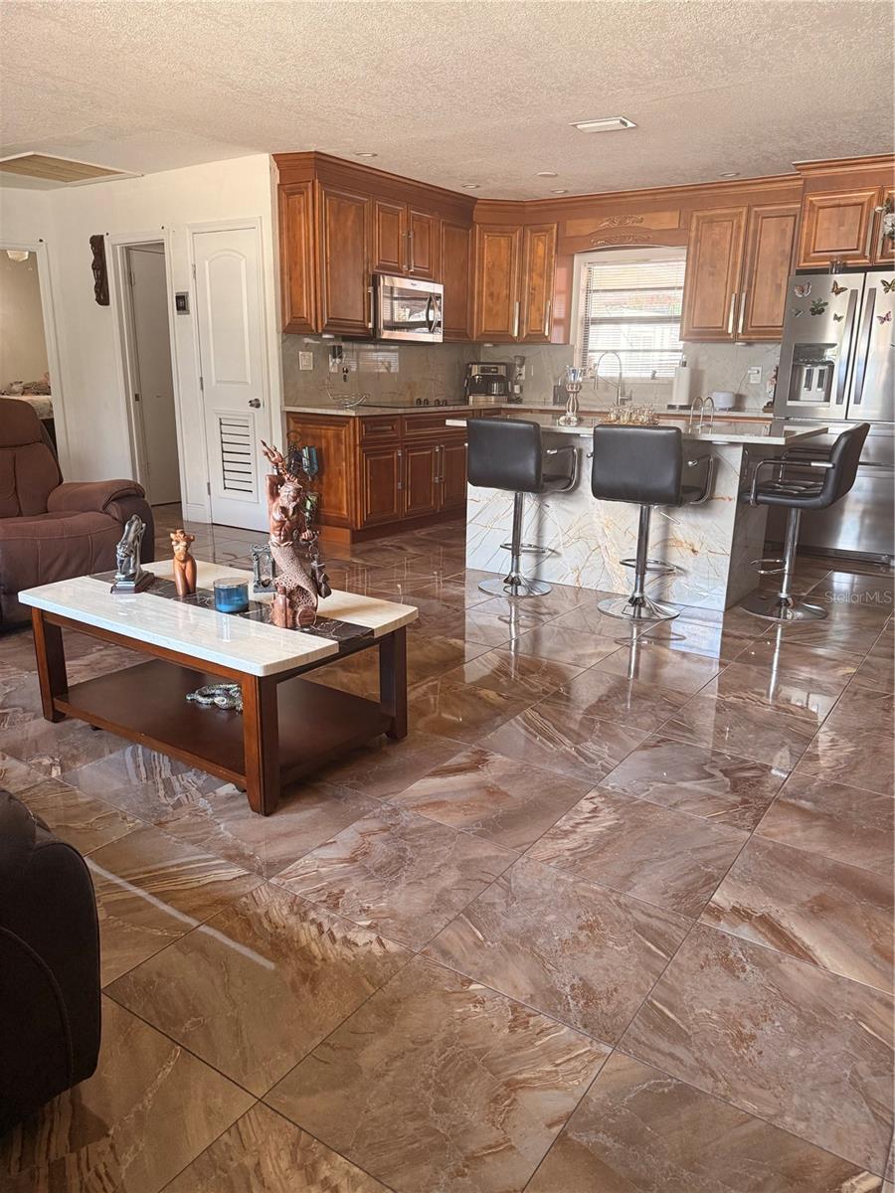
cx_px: 448
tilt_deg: -14.6
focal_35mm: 24
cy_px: 596
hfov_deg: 56.8
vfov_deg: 71.6
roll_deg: -0.9
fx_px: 827
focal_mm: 6.76
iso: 320
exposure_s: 1/60
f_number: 1.78
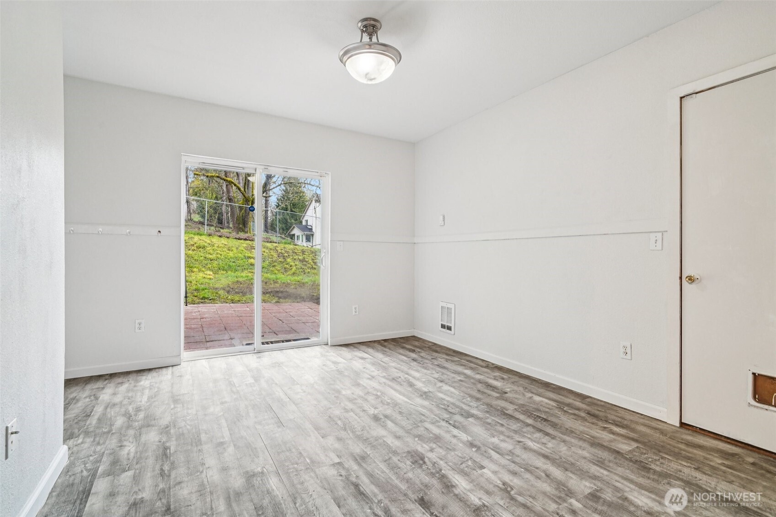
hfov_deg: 96.7
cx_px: 388
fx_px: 345
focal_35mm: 16
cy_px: 258
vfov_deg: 73.7
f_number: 8
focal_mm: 16
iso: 1600
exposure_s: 1/50
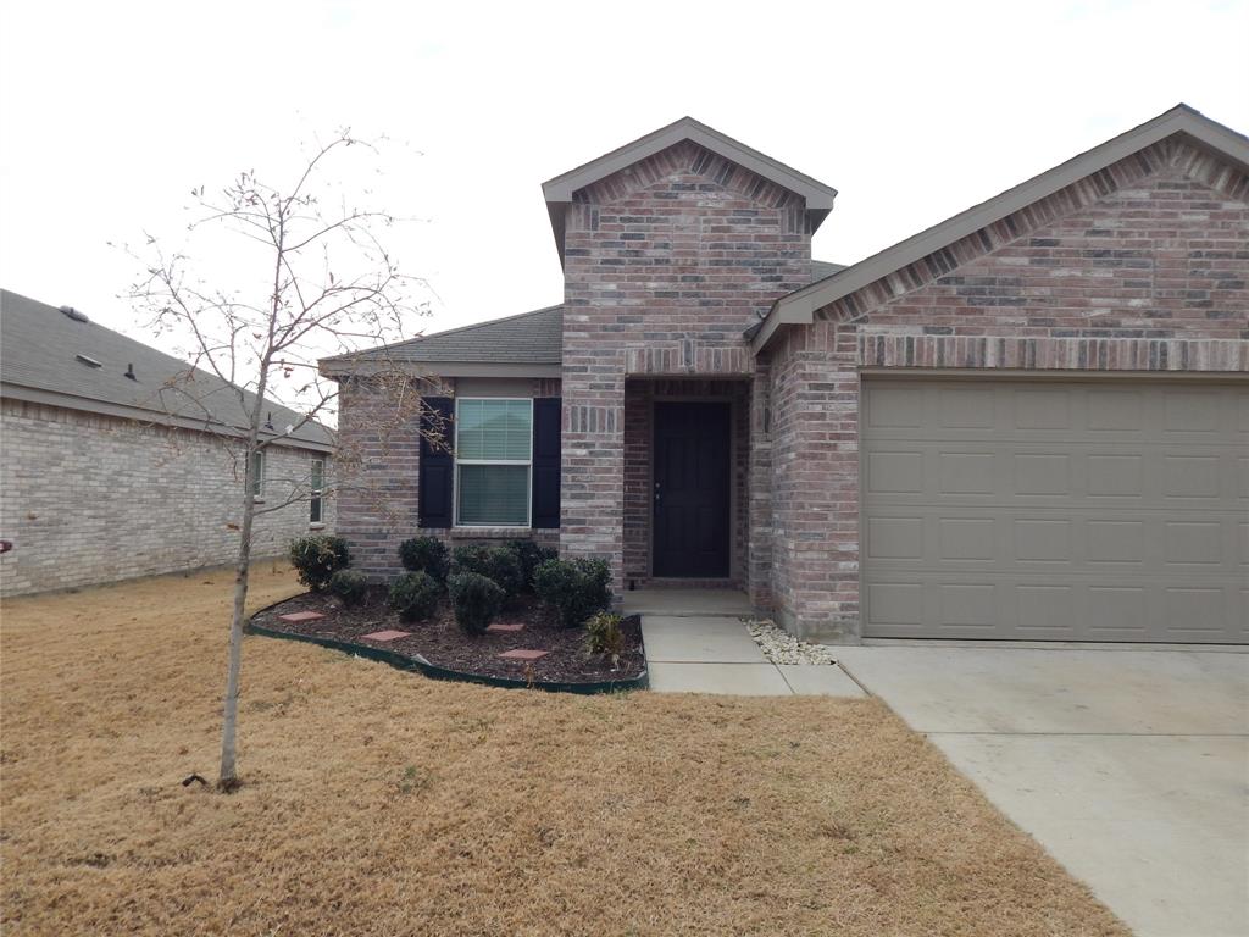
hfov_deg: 76.4
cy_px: 468
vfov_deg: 61.1
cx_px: 624
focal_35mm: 22
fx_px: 794
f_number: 6
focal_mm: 4
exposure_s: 1/400
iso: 125
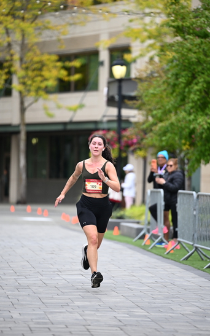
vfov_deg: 10.2
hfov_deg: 6.4
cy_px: 168
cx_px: 103
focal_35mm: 205
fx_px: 1877
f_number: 2.8
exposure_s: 1/2000
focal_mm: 200
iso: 640
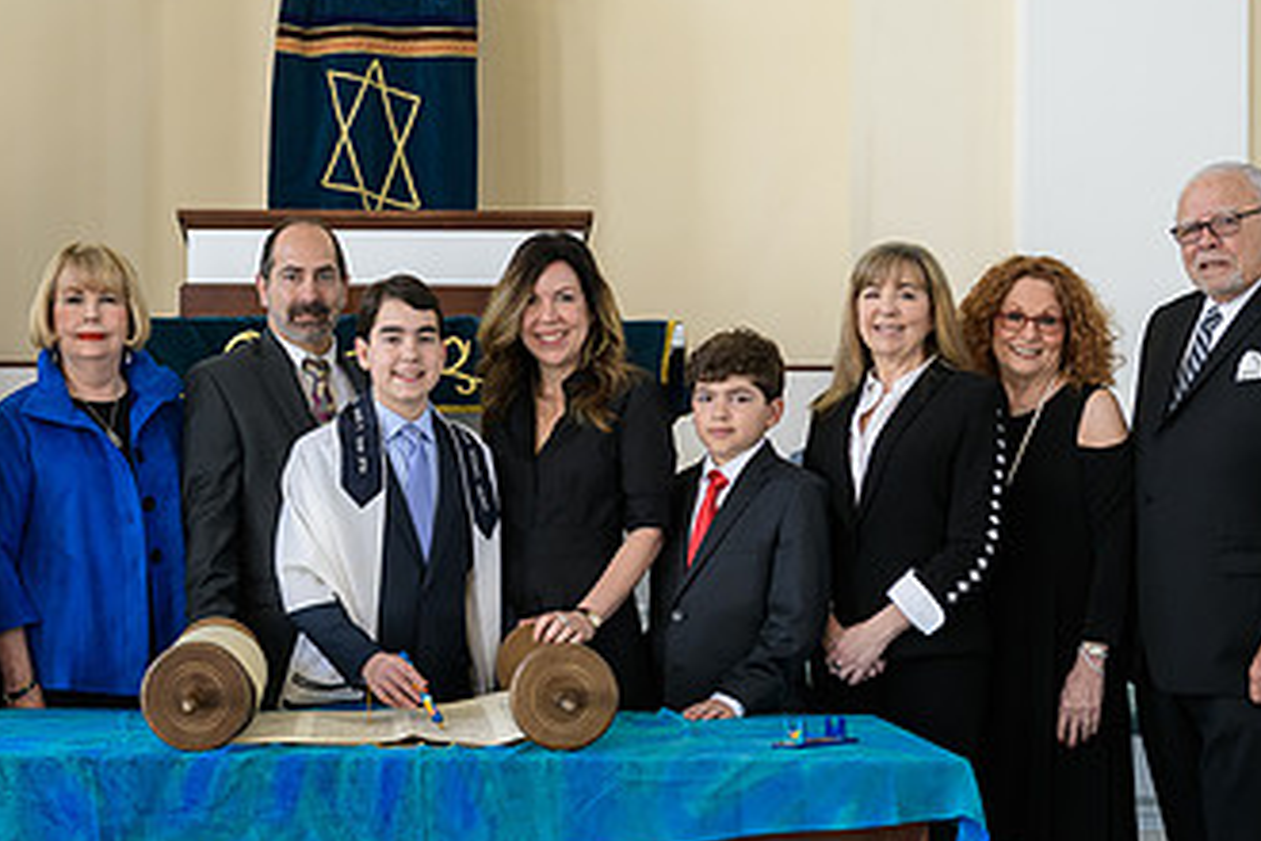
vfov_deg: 20.0
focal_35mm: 68
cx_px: 420
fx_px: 2382
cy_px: 476
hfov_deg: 29.5
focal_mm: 35
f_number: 3.2
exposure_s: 1/125
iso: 400
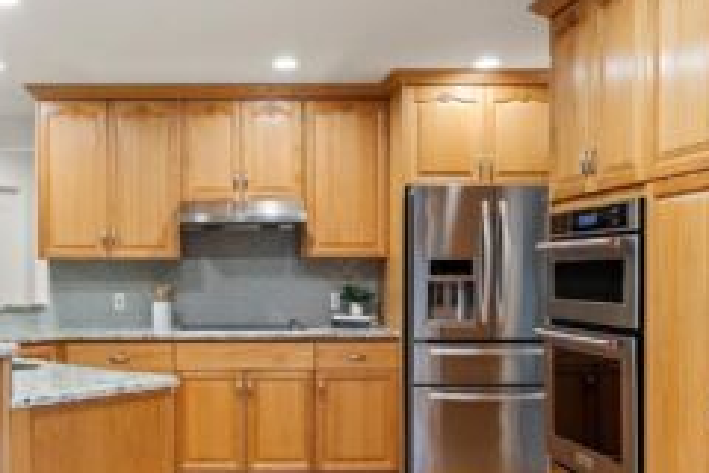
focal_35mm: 40
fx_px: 788
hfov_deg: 47.5
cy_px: 285
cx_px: 225
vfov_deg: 33.3
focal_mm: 24
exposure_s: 1/60
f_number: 6.3
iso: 640
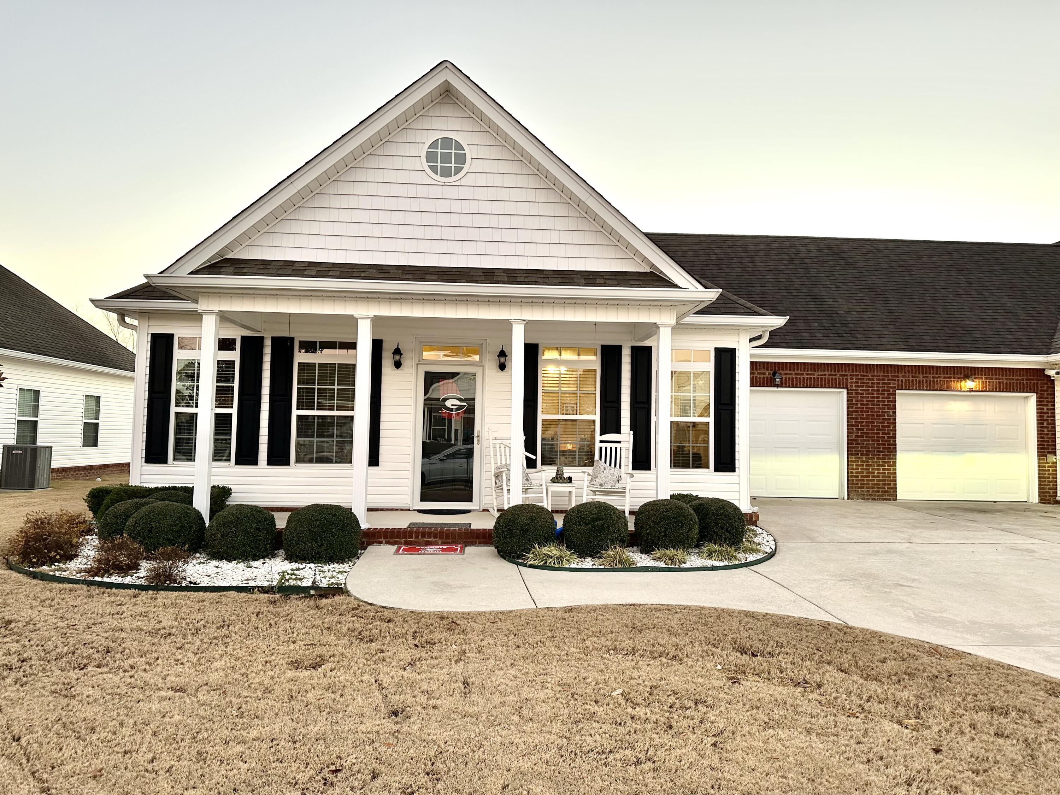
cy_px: 398
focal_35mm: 24
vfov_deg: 56.8
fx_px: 735
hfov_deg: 71.6
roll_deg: -1.0
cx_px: 530
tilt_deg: +4.3
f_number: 1.78
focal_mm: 6.86
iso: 160
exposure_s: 1/121
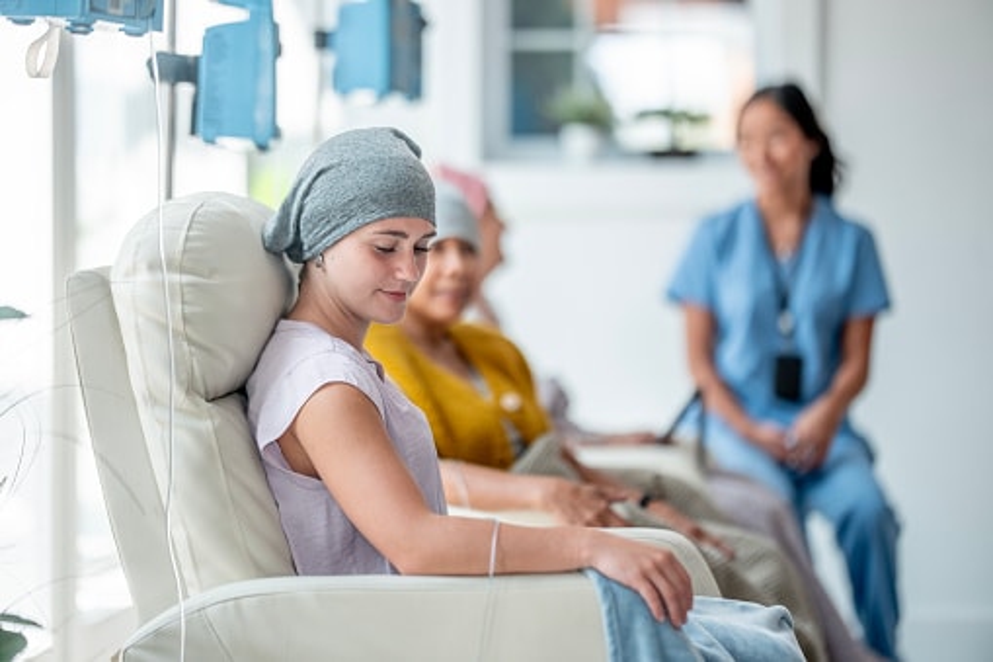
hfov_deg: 15.2
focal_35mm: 135
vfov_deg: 10.2
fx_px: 3722
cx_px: 496
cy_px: 331
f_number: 2
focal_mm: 135
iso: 200
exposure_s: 1/1000
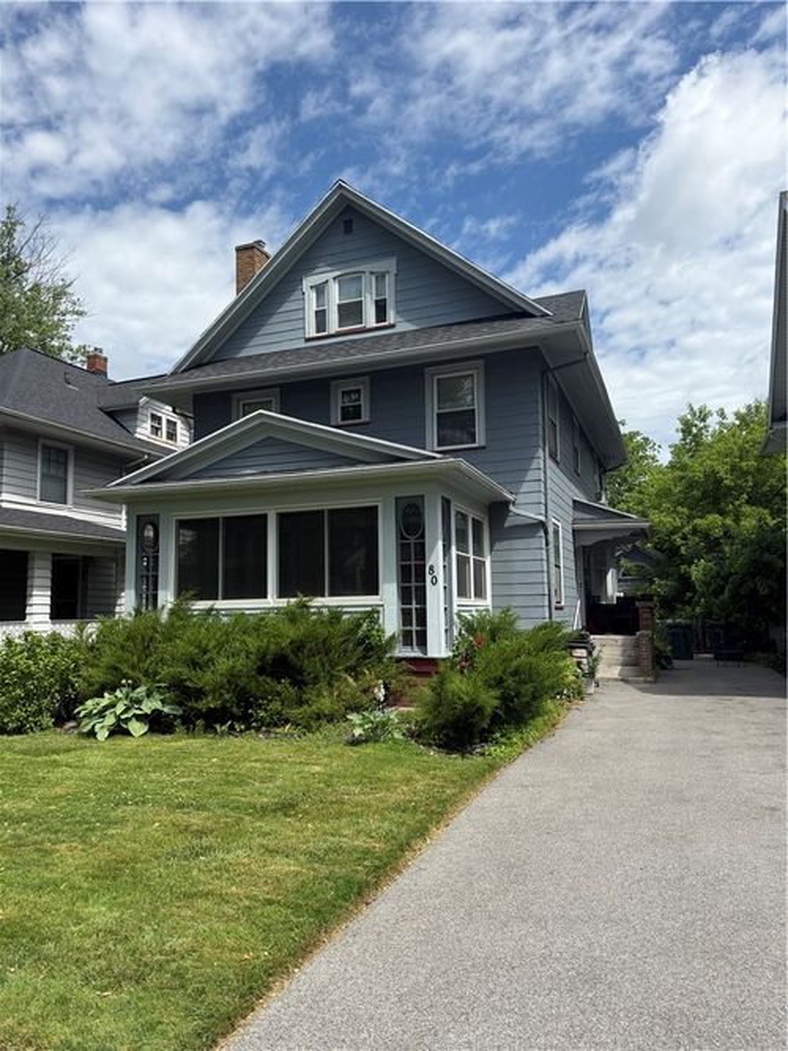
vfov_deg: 71.6
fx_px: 729
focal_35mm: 24
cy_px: 526
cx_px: 394
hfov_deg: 56.8
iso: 100
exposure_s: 1/3953
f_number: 1.78
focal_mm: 6.76
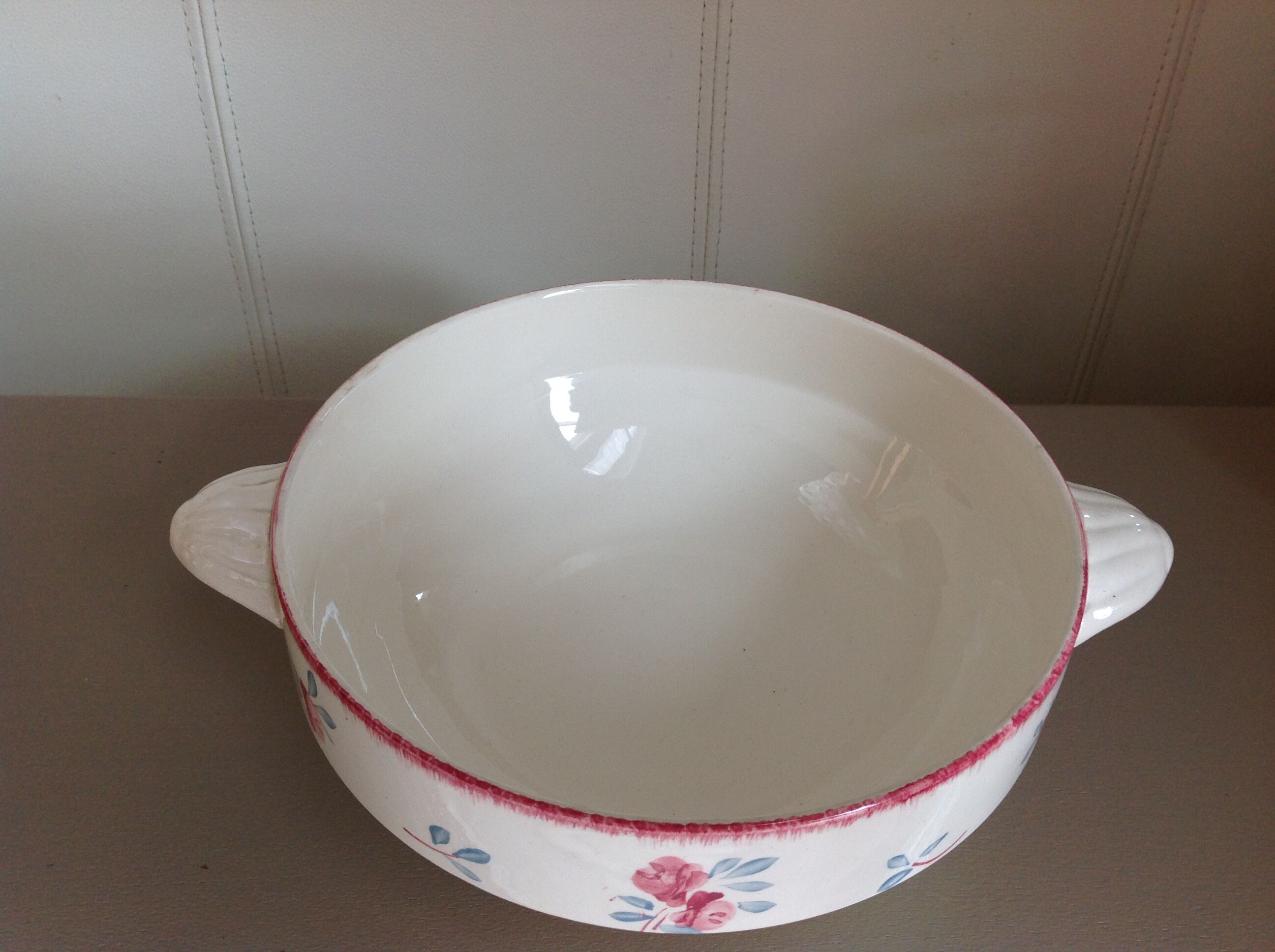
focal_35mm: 35
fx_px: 1287
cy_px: 476
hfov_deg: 52.7
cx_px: 638
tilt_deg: -42.2
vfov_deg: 40.6
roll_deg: -1.5
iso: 64
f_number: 2.4
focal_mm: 4.28
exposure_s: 1/40
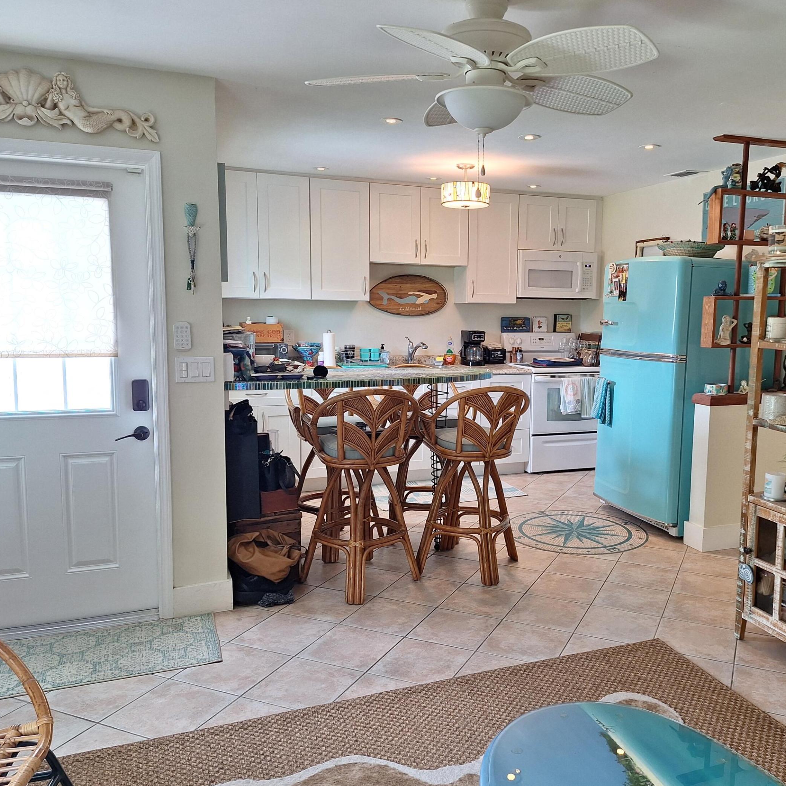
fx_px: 719
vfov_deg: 57.3
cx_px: 452
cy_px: 394
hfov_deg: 57.1
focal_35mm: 28
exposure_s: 1/40
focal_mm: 5.54
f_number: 1.8
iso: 64
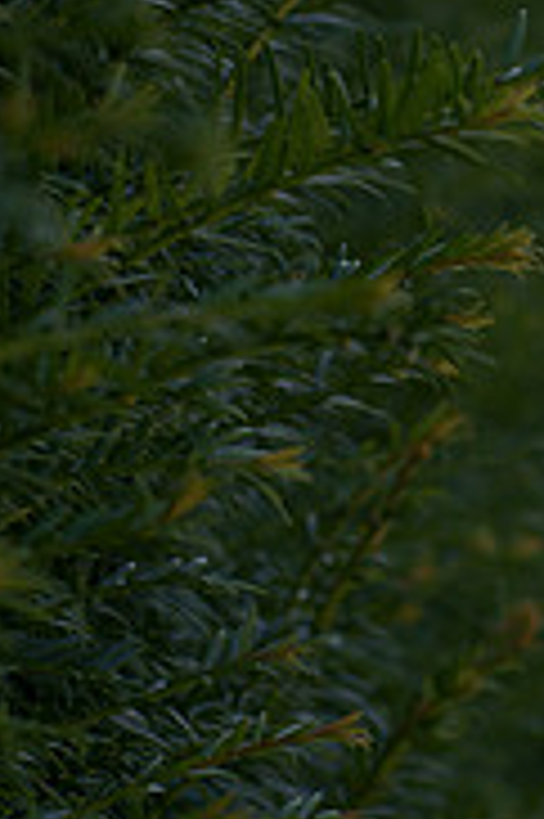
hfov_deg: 5.7
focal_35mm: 239
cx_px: 753
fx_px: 5427
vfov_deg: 8.6
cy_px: 36
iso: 200
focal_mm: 50
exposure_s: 1/250
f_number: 5.6
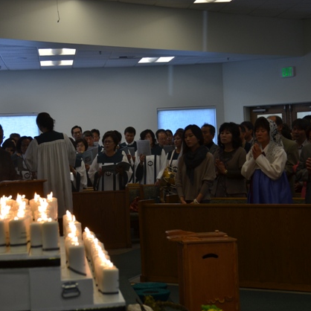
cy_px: 155
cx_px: 158
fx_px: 1108
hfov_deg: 16.0
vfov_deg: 16.0
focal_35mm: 109
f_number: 4.8
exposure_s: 1/60
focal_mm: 56
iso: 400
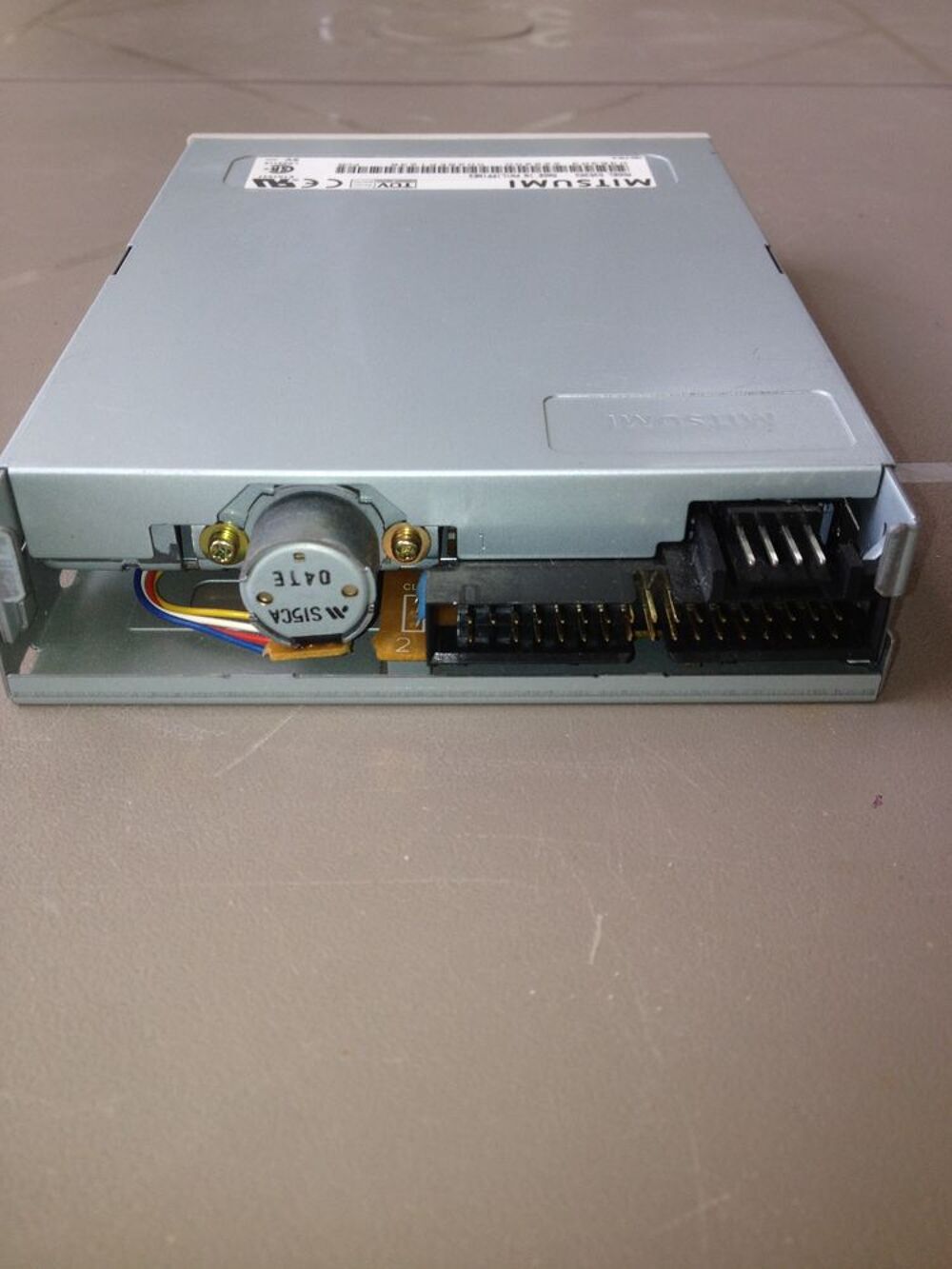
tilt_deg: -37.4
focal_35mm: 35
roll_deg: +2.3
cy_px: 634
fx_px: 1283
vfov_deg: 52.6
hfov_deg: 40.7
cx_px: 476
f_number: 2.4
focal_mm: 4.28
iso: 50
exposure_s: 1/207
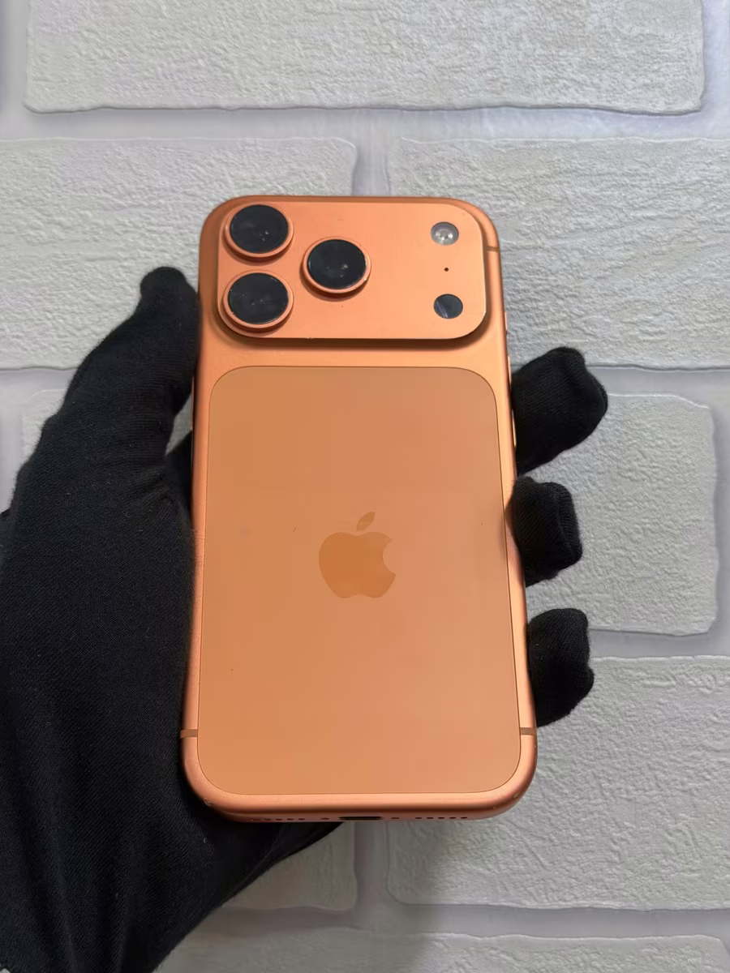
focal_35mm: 48
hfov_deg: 30.3
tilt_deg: +5.8
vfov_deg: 39.7
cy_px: 486
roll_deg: +0.3
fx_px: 1350
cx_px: 365
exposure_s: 1/100
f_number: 1.78
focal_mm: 6.76
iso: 80
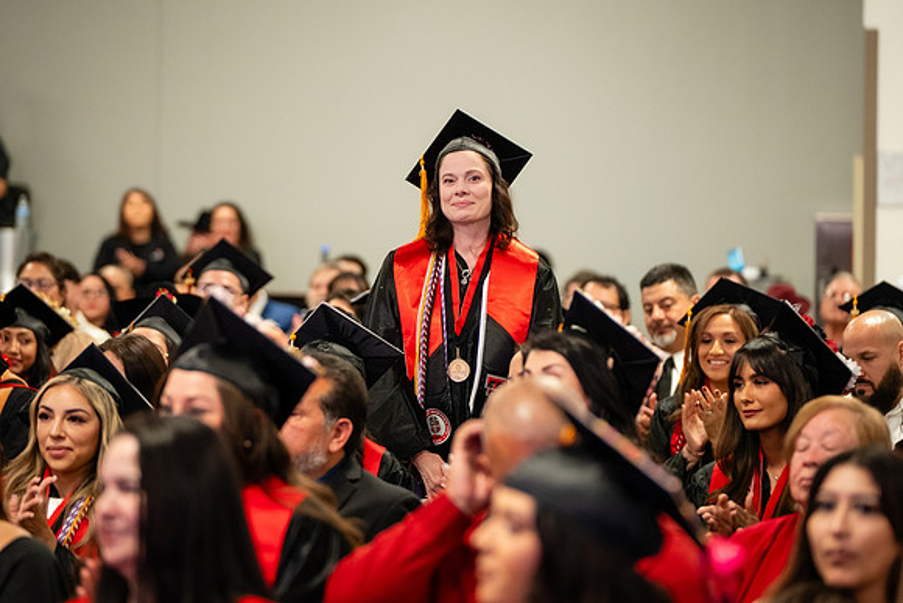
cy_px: 275
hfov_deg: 12.9
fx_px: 3989
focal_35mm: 159
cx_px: 448
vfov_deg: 8.6
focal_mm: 134
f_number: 2.8
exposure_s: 1/160
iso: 2500
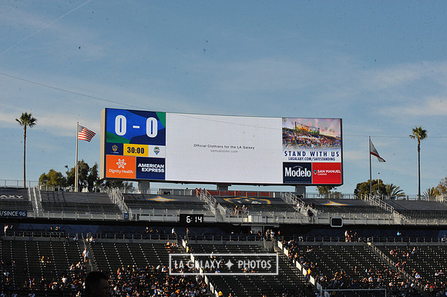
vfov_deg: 17.0
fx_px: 993
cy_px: 148
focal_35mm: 80
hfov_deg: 25.4
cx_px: 224
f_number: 16
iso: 1600
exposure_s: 1/1000
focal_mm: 80
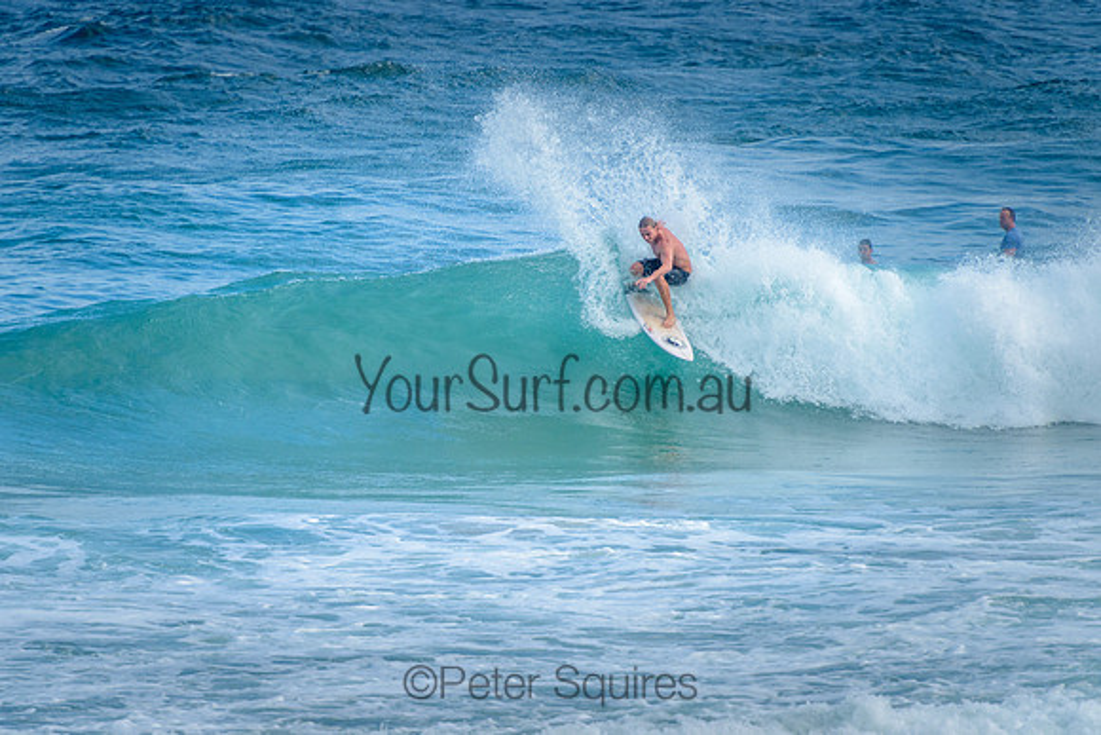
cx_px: 553
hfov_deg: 4.2
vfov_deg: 2.8
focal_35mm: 491
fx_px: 15008
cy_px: 286
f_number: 5.6
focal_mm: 400
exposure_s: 1/1250
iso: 360
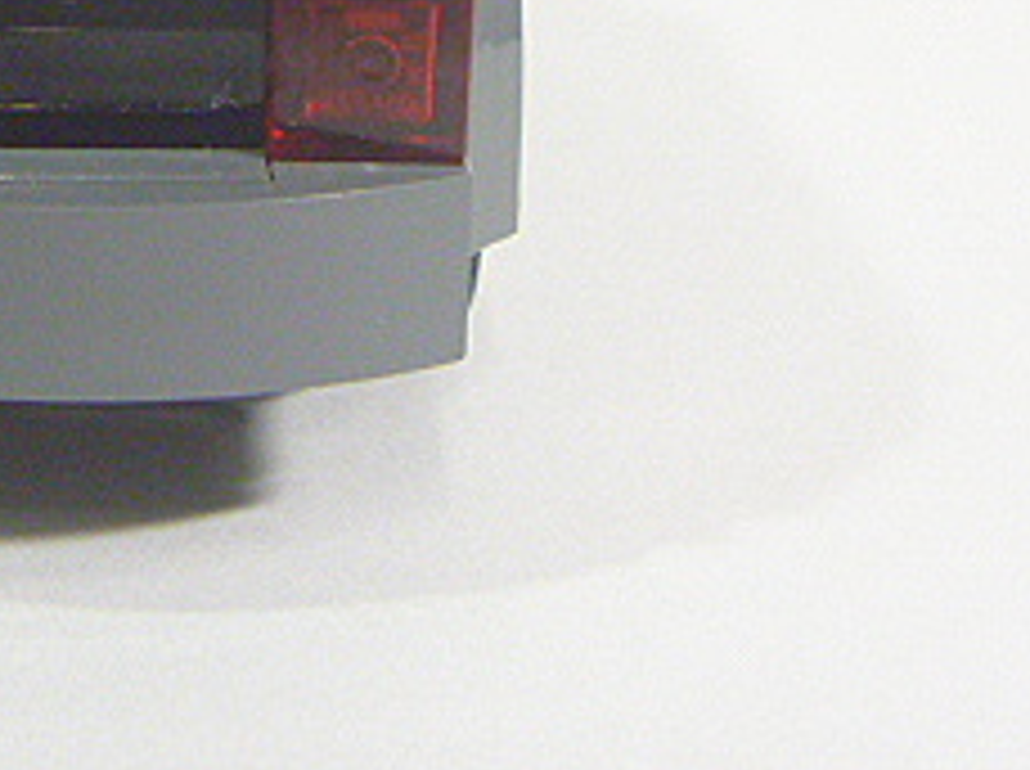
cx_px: 76
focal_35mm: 98
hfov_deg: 19.6
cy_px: -225
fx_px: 2911
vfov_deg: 14.4
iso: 400
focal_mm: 6.3
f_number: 3.5
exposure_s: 1/30
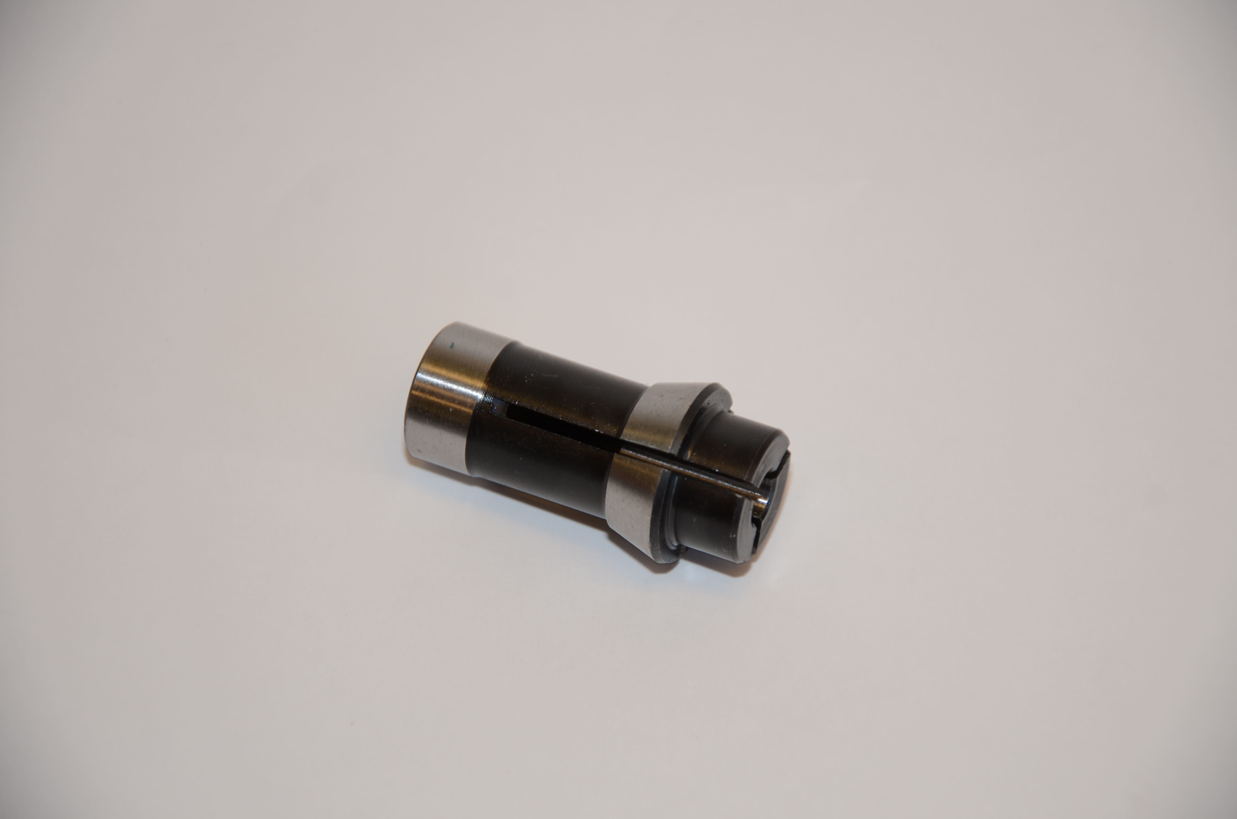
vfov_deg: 8.7
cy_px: 410
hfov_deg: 13.1
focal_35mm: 158
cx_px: 618
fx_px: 5401
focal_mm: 105
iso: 100
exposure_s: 1/60
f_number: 5.6
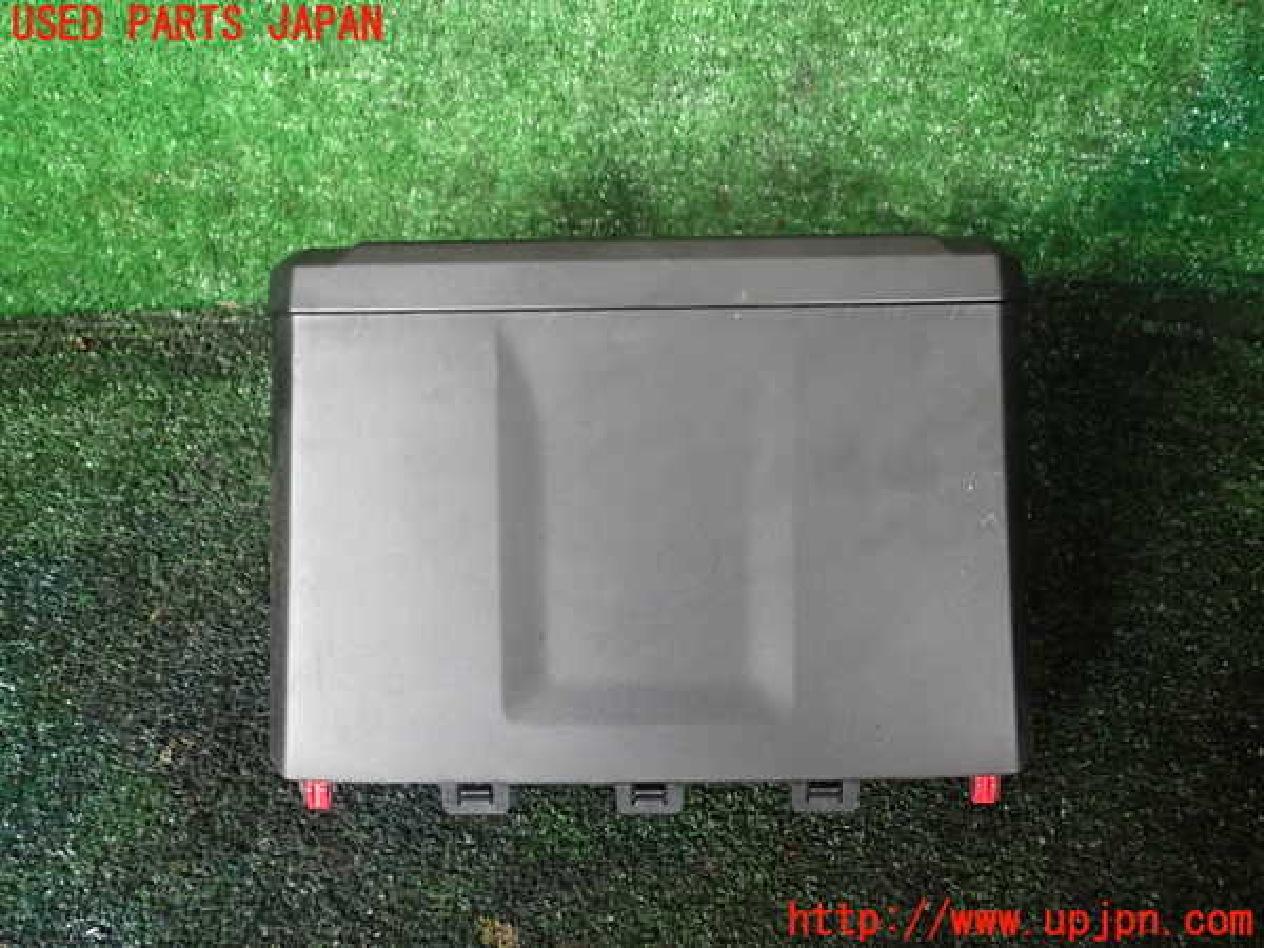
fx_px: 1095
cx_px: 632
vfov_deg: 46.8
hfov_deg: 60.0
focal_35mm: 30
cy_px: 474
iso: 400
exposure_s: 1/30
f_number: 2.3
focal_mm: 5.4
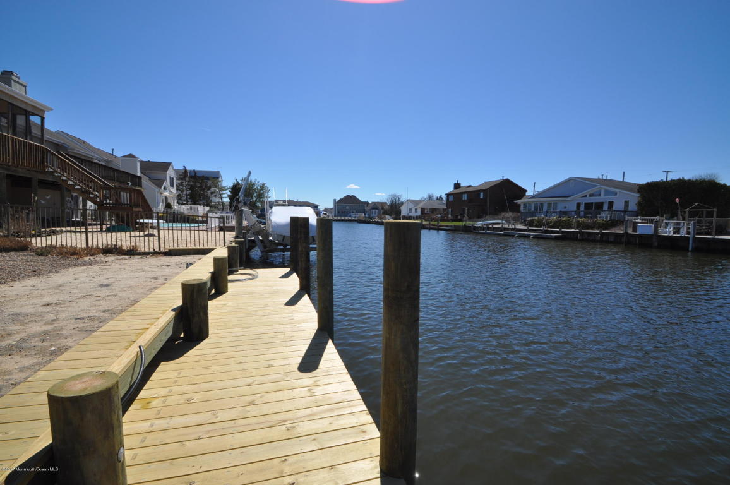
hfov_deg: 100.5
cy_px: 242
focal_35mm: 15
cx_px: 365
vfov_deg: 77.2
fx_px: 304
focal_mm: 10
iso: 200
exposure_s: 1/400
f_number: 10
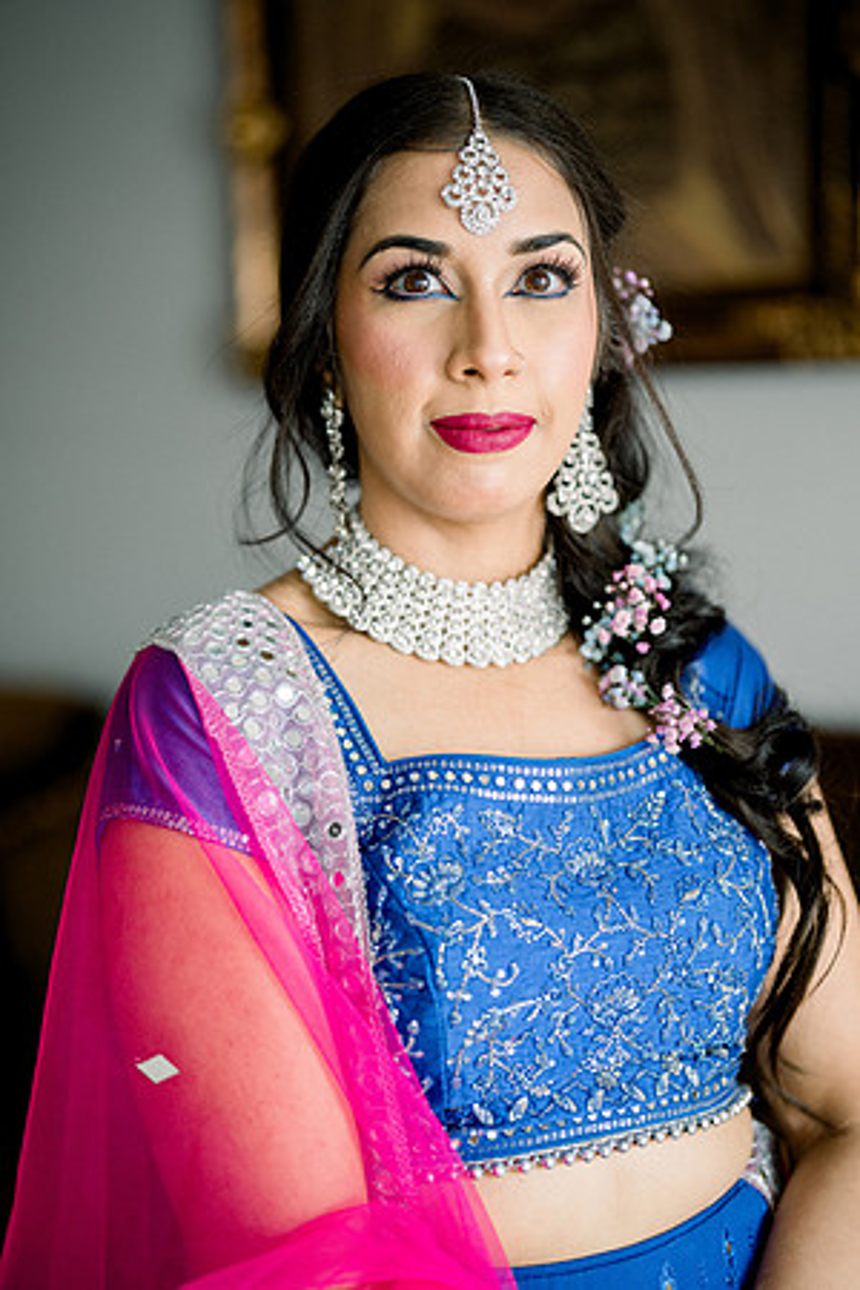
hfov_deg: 27.0
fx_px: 1792
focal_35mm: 50
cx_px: 430
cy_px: 645
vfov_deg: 39.6
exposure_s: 1/160
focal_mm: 50
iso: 320
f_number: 1.4
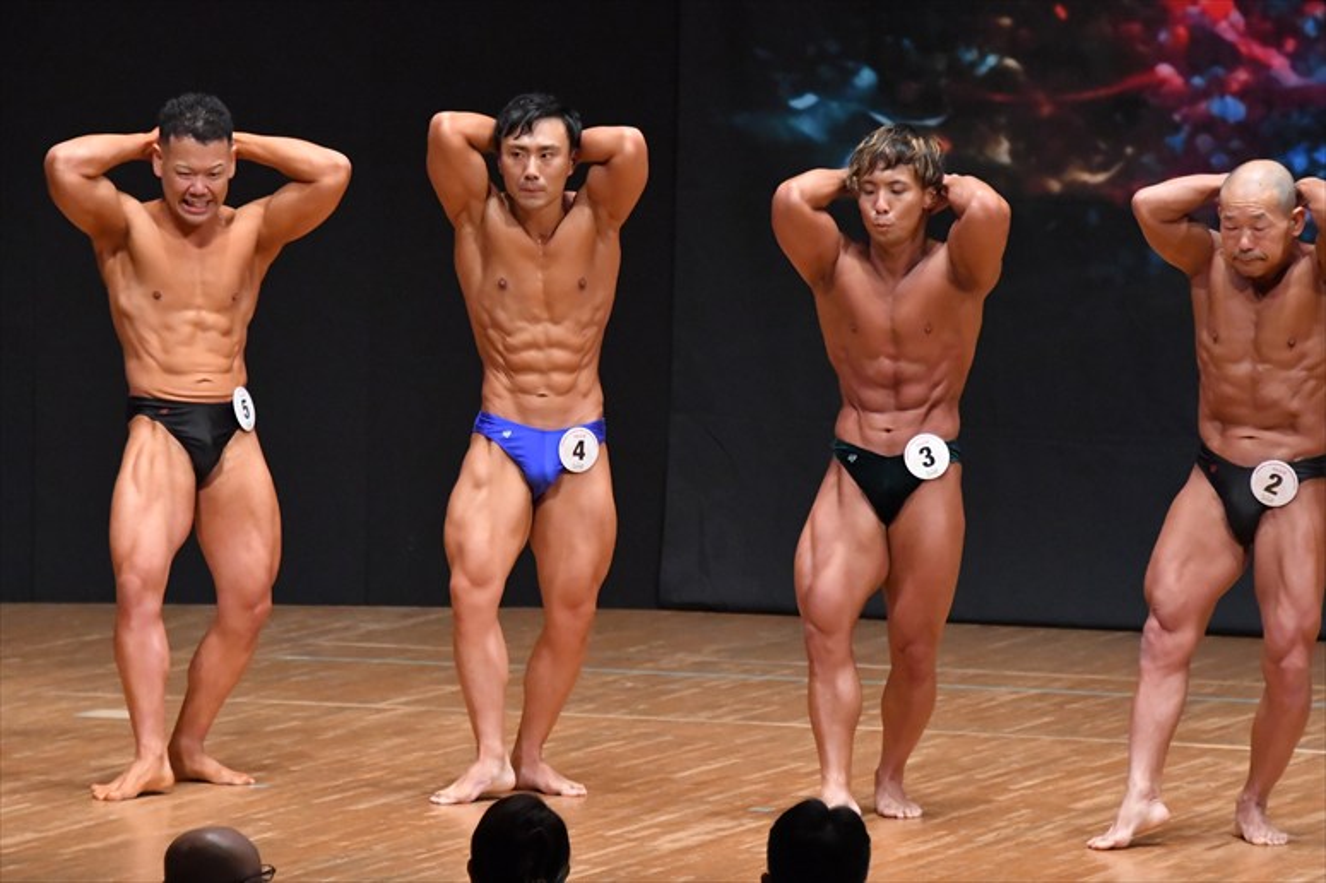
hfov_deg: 6.9
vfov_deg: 4.6
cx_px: 663
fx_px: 11045
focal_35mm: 300
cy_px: 442
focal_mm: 200
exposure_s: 1/400
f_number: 5.6
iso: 8000
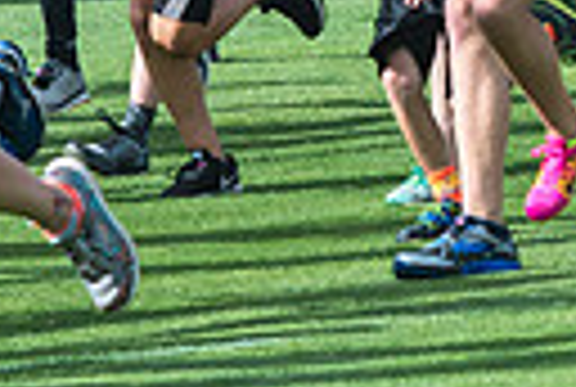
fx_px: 12317
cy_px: -79
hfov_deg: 2.7
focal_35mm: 768
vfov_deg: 1.8
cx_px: 405
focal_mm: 170
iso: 1000
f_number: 8
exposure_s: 1/2500
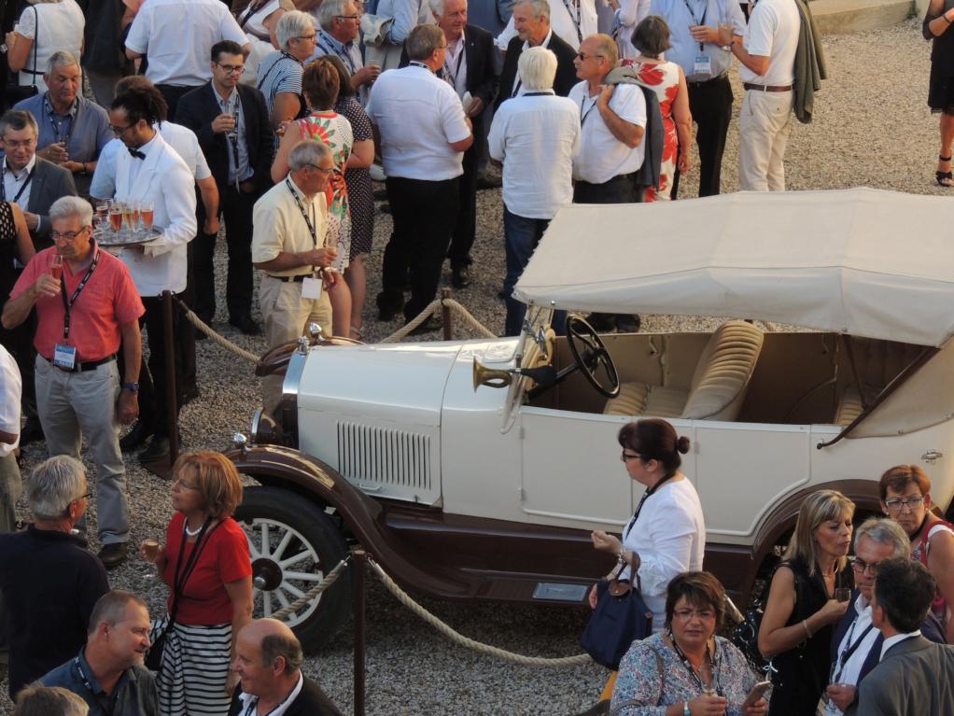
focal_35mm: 135
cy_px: 358
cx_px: 477
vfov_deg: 11.0
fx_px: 3721
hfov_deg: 14.6
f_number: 4.3
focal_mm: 24
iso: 280
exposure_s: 1/500
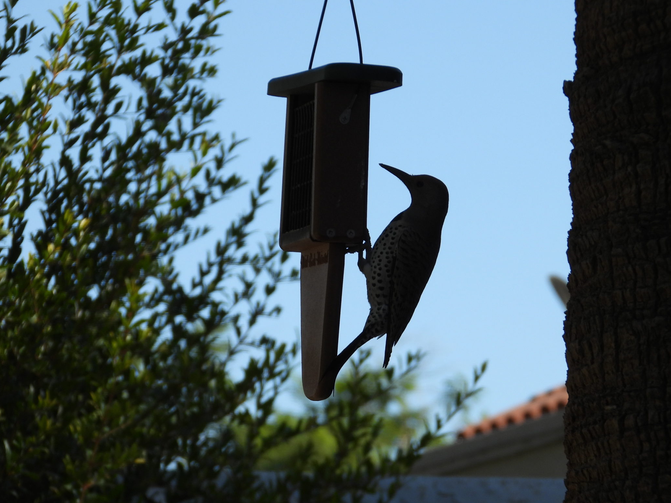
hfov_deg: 4.6
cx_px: 409
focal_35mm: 428
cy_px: 304
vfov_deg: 3.5
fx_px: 8296
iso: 100
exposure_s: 1/320
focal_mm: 62.1
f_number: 4.5
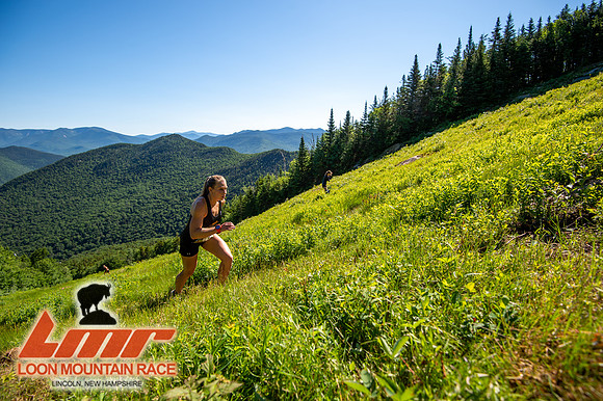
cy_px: 200
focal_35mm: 16
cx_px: 302
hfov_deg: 96.8
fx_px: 268
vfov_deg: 73.7
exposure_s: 1/500
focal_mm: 16
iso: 100
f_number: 5
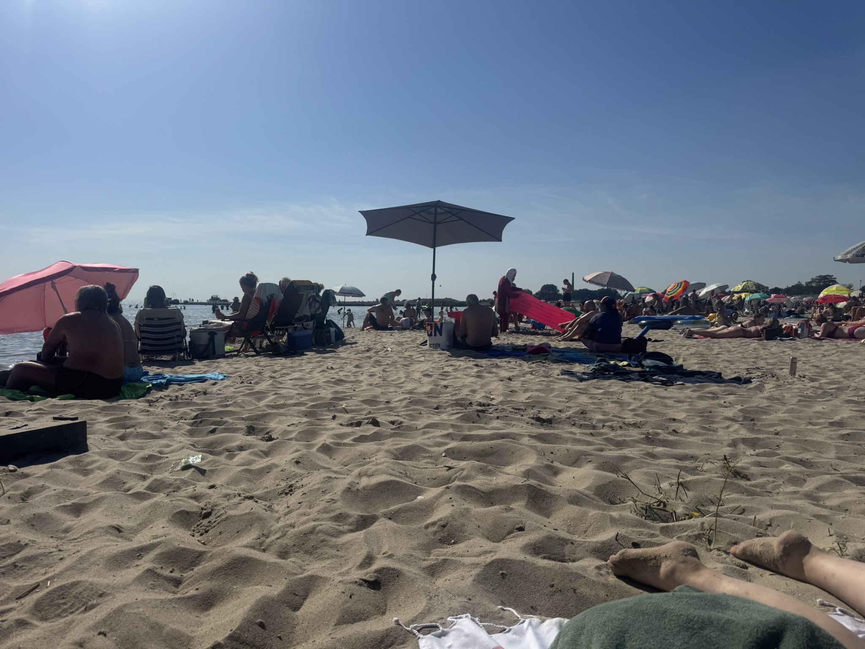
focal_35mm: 24
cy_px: 324
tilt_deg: -5.8
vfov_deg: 56.8
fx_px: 600
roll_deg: +0.0
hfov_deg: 71.6
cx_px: 432
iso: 64
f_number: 1.78
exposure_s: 1/12346
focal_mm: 6.76
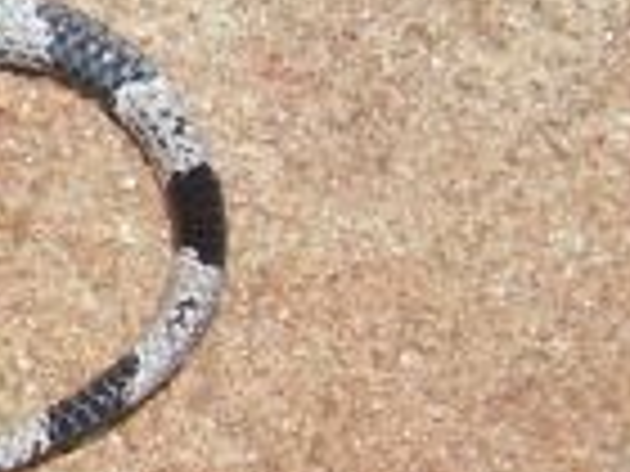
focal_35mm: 160
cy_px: -36
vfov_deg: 9.2
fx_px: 2912
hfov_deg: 11.3
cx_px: -580
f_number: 2.8
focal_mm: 5.86
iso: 50
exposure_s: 1/320
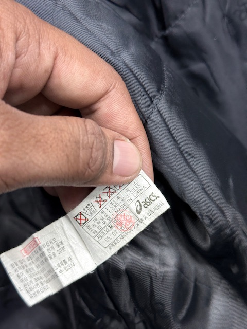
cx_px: 124
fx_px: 457
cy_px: 164
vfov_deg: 39.7
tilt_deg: -76.6
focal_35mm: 48
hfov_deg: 30.3
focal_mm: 6.76
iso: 64
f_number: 1.78
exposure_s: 1/50
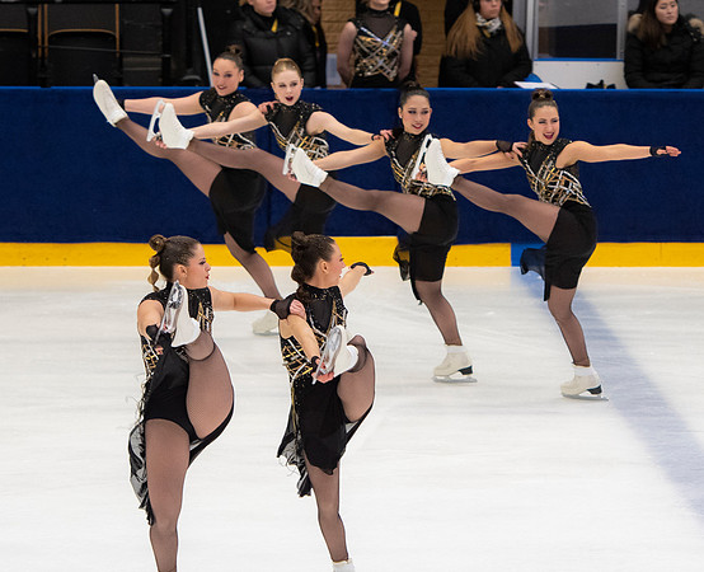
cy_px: 160
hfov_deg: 6.5
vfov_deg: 5.3
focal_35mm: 296
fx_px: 6209
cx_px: 364
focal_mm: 116
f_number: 3.5
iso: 800
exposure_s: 1/400
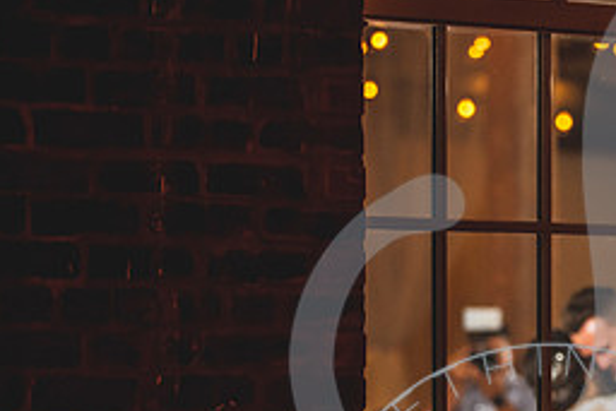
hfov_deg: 8.8
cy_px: 388
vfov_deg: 5.9
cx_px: 671
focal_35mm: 233
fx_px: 3989
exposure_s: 1/200
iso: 800
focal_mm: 98
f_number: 2.8
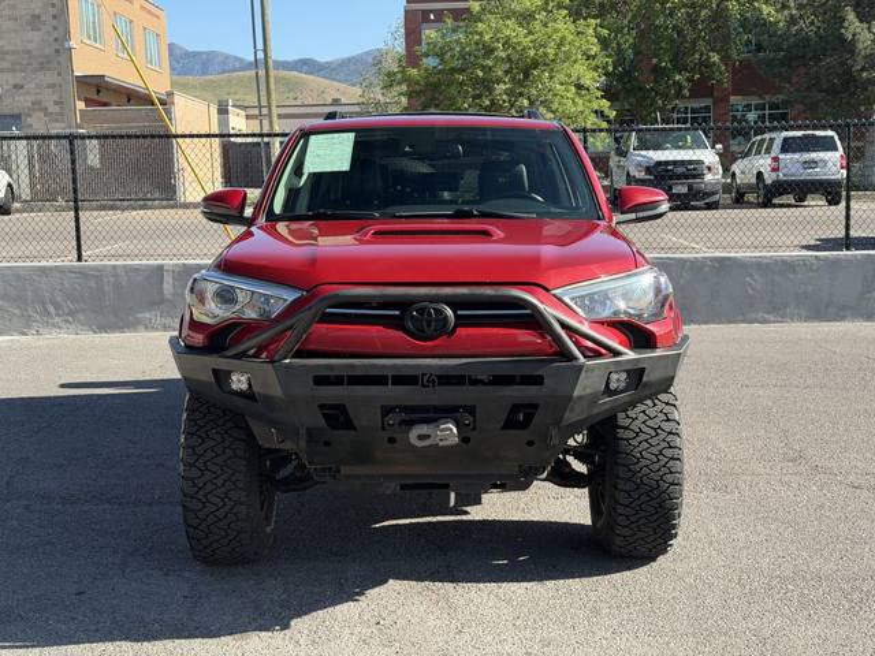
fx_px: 1213
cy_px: 328
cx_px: 438
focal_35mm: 48
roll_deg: +2.3
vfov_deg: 30.3
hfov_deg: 39.7
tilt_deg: -5.5
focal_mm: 6.76
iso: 80
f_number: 1.78
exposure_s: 1/875
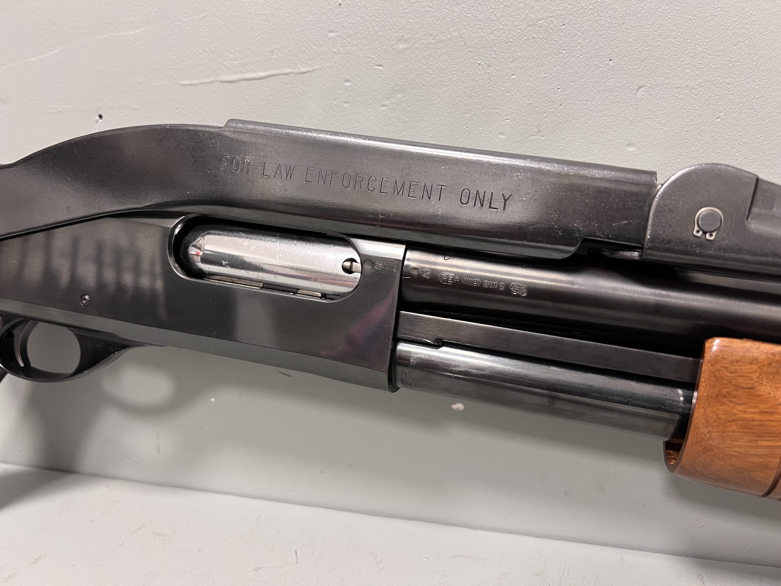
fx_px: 587
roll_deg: +4.2
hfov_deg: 67.3
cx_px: 390
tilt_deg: -11.5
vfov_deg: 53.1
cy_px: 293
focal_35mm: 26
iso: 160
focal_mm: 5.7
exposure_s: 1/50
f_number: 1.5
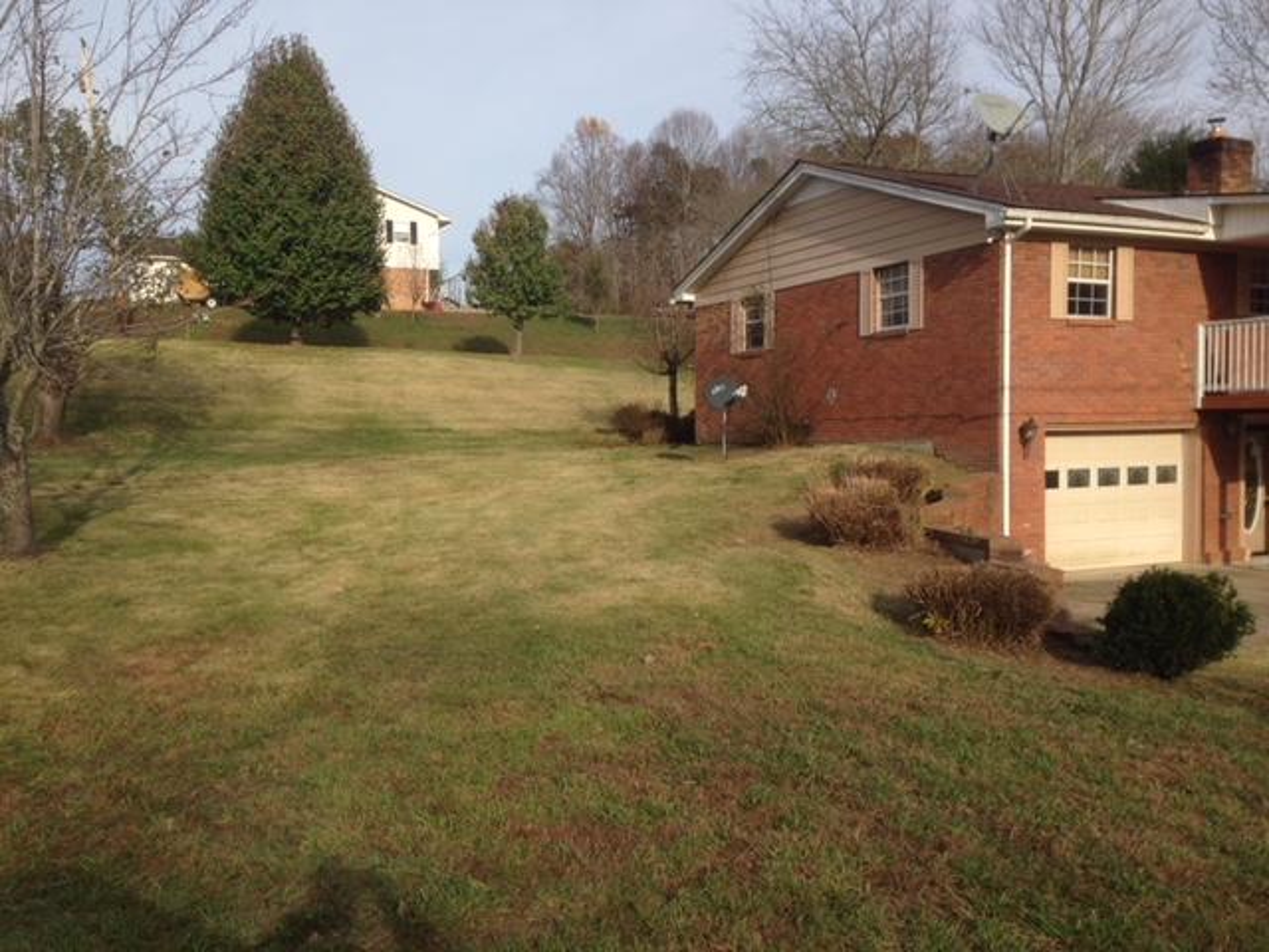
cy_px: 476
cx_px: 634
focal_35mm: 33
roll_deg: -0.5
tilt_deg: -2.9
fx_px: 1210
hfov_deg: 55.4
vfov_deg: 42.9
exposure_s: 1/1153
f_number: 2.4
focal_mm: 4.12
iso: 50
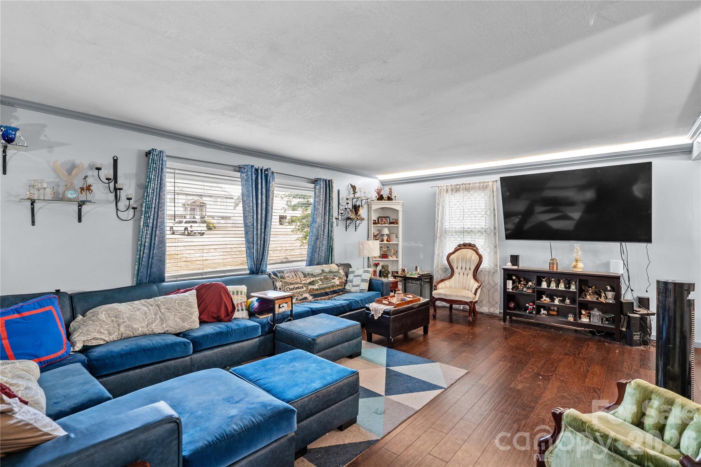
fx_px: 311
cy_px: 234
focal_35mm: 16
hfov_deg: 96.8
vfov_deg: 73.7
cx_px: 350
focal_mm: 16
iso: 100
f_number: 8
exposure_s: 1.3
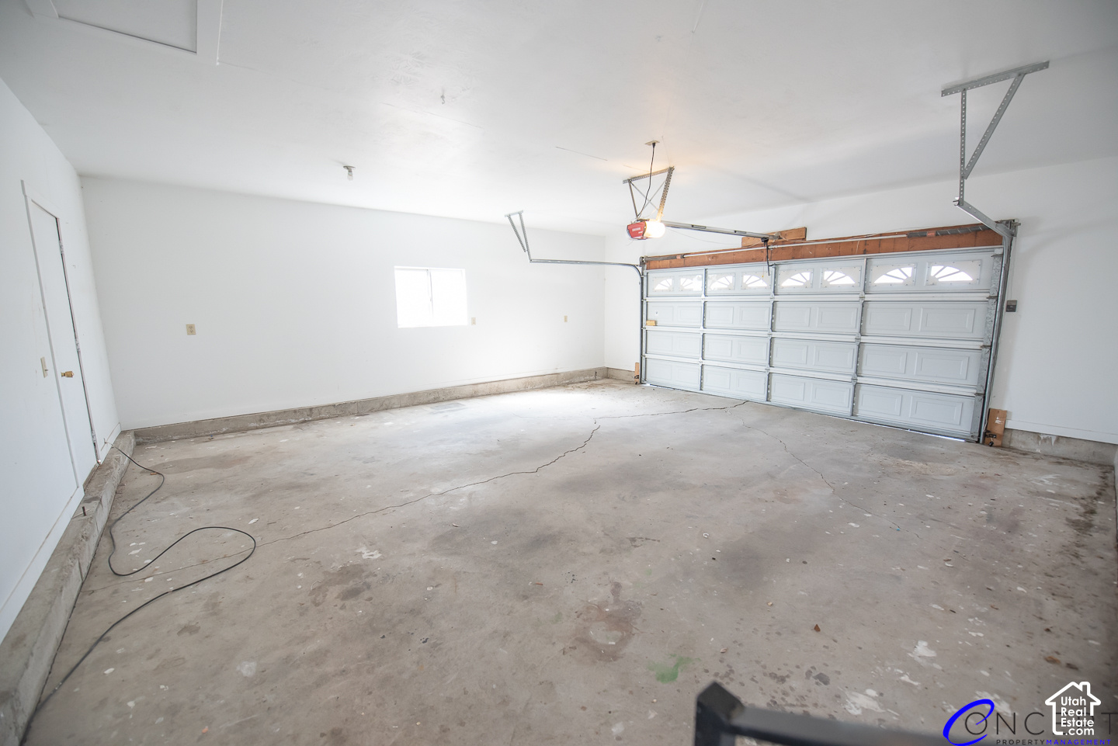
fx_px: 435
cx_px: 559
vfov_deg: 81.2
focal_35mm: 14
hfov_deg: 104.2
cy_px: 373
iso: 1000
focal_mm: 14
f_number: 3.5
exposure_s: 1/100
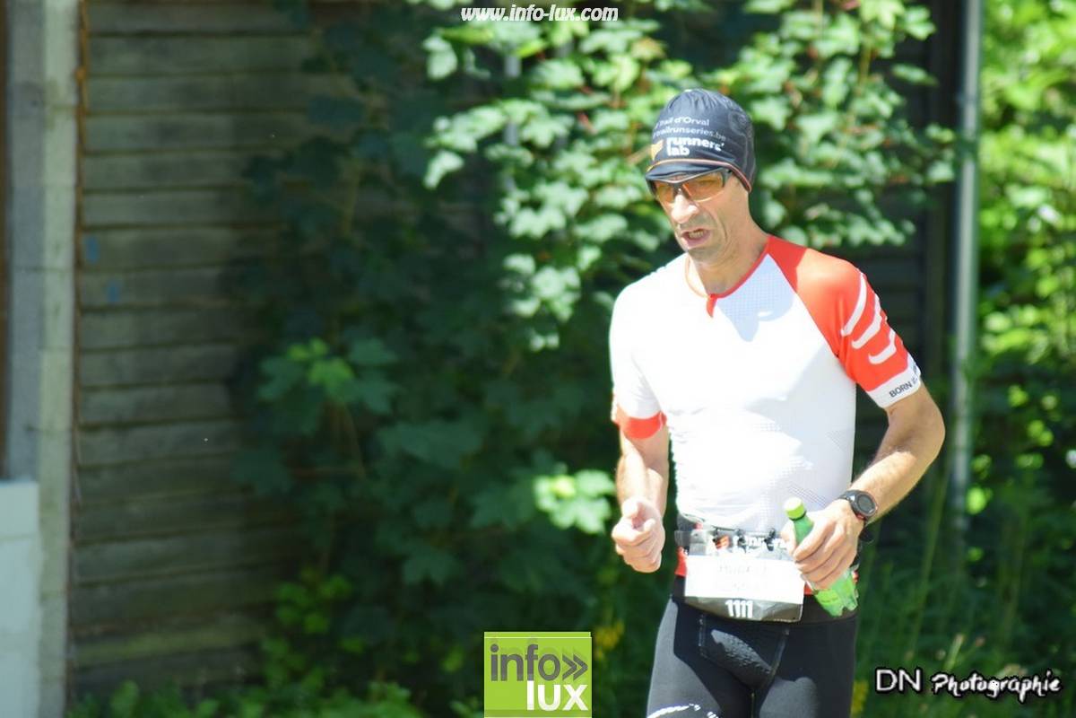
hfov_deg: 6.0
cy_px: 359
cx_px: 538
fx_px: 10311
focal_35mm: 345
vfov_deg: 4.0
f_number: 5
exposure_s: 1/1000
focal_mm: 230
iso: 640
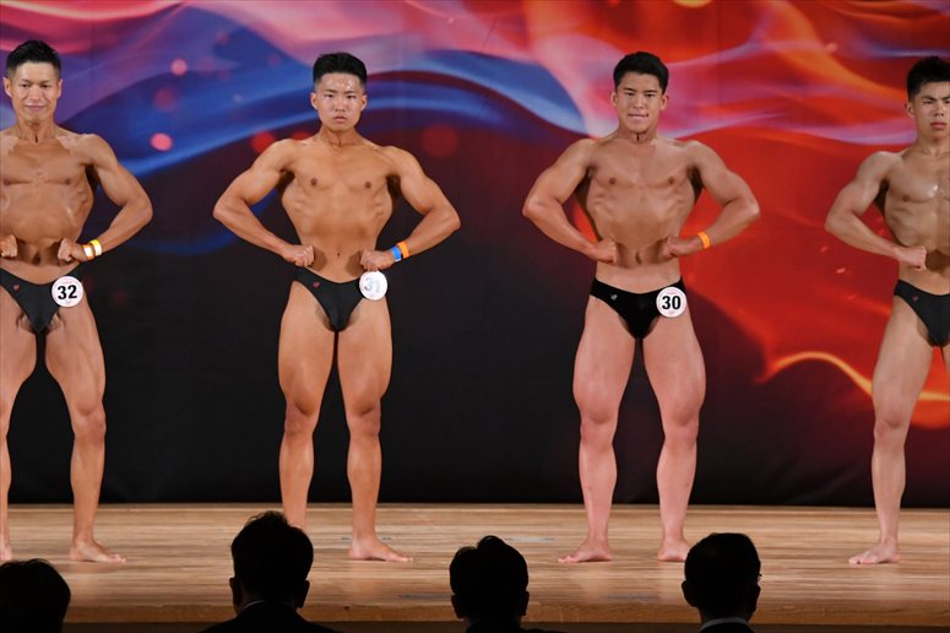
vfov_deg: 6.1
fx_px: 5935
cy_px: 316
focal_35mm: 225
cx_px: 475
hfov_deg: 9.2
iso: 3200
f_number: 5.6
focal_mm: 150
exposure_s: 1/400
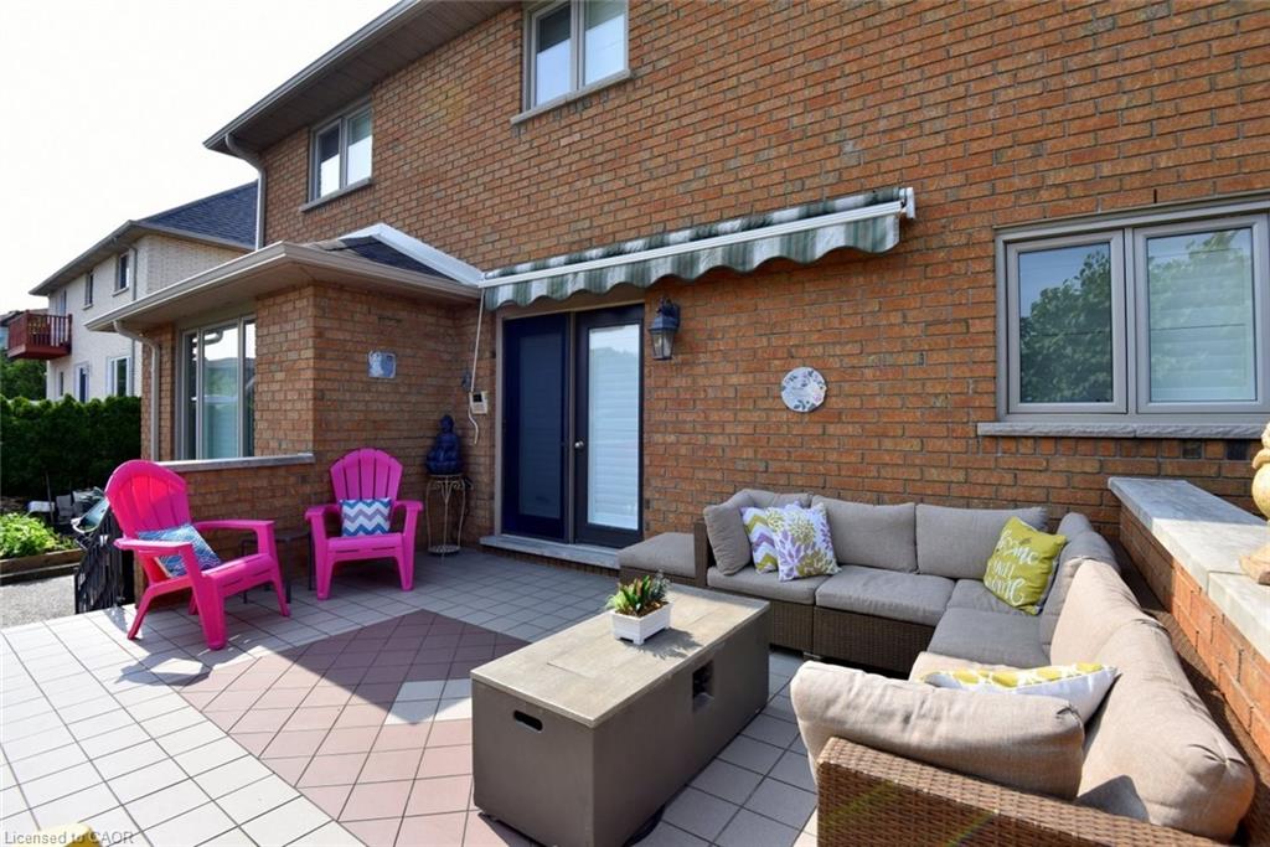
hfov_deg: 96.7
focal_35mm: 16
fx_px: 564
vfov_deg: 73.8
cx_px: 635
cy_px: 424
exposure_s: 1/500
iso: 500
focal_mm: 16
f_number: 11
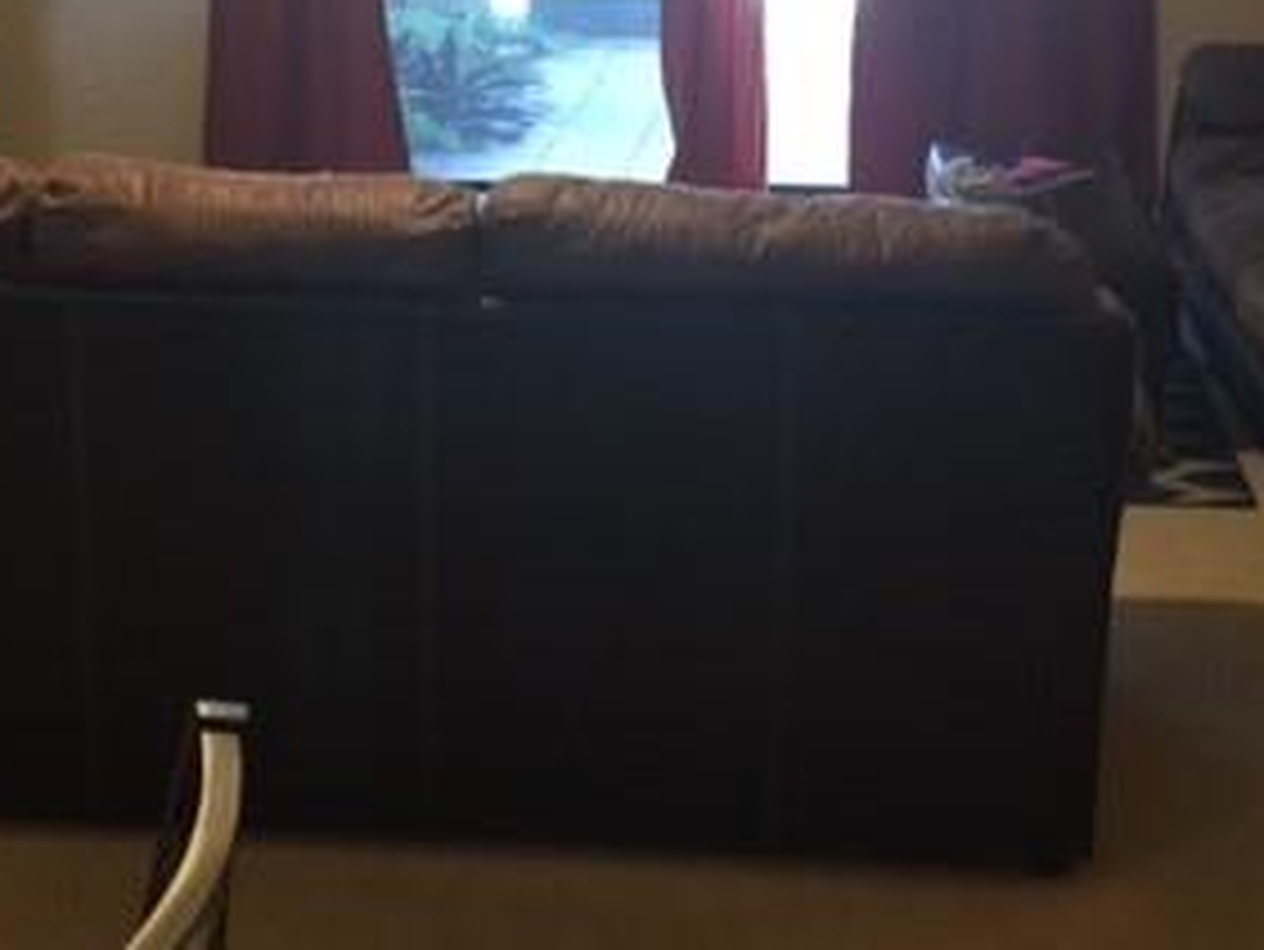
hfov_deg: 29.4
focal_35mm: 66
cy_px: 194
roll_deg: -0.6
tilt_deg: -11.8
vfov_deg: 22.0
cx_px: 589
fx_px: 2411
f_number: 2.2
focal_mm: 4.15
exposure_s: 1/15
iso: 125
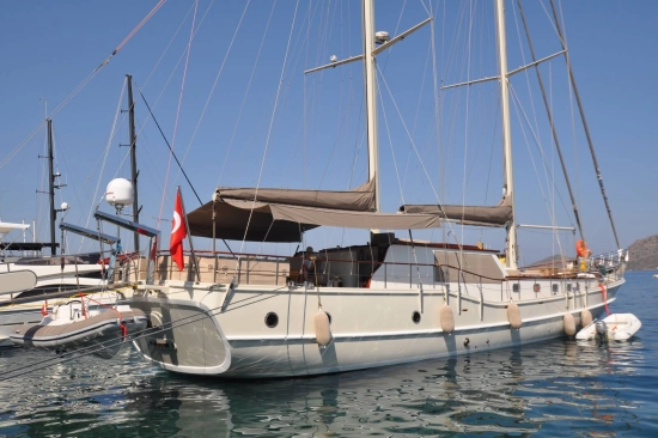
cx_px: 329
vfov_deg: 41.7
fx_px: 575
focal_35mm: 32
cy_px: 219
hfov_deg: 59.5
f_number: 10
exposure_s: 1/400
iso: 200
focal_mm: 21
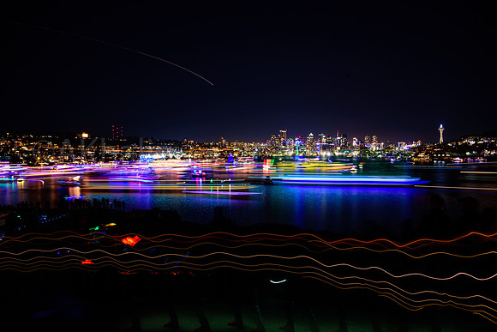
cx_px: 248
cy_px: 166
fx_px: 331
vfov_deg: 53.2
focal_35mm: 24
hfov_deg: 73.7
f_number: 11
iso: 200
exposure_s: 30
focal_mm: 24
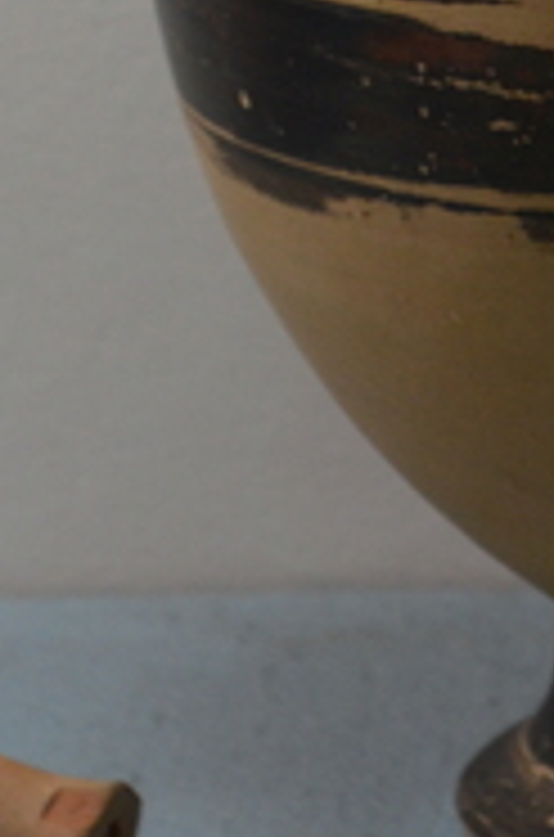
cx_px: 725
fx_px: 7196
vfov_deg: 6.6
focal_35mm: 310
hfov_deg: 4.4
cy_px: -230
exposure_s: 1/60
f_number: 5
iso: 1000
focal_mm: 58
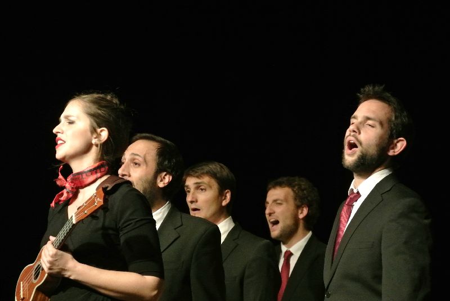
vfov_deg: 8.3
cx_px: 225
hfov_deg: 12.4
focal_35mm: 166
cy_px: 150
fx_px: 2077
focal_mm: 61.6
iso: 3200
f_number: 4.5
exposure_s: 1/60
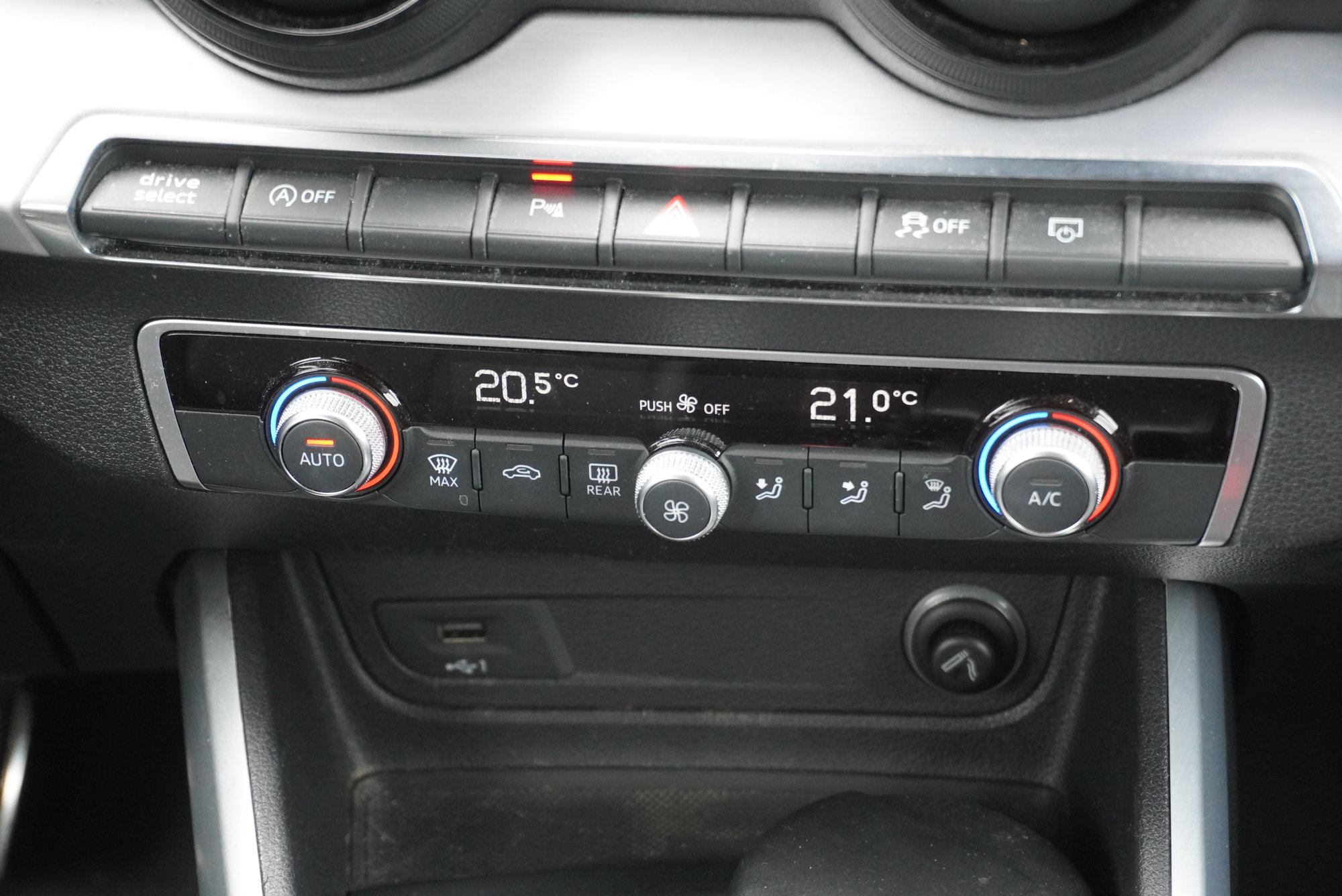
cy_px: 448
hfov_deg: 27.0
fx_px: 2797
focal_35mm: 75
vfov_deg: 18.2
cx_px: 671
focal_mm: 50
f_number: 5.6
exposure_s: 1/80
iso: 4000
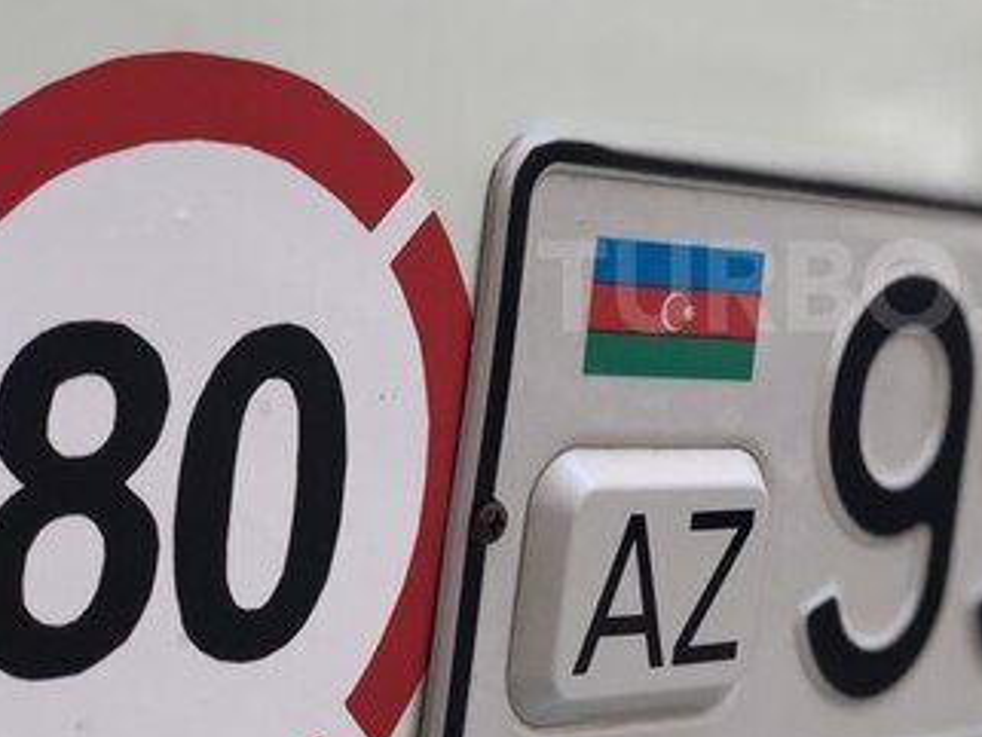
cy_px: 286
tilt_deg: +2.3
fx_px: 3037
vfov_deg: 13.8
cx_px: 850
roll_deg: +0.7
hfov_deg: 18.1
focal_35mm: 107
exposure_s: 1/122
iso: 16
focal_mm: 6
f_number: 2.4
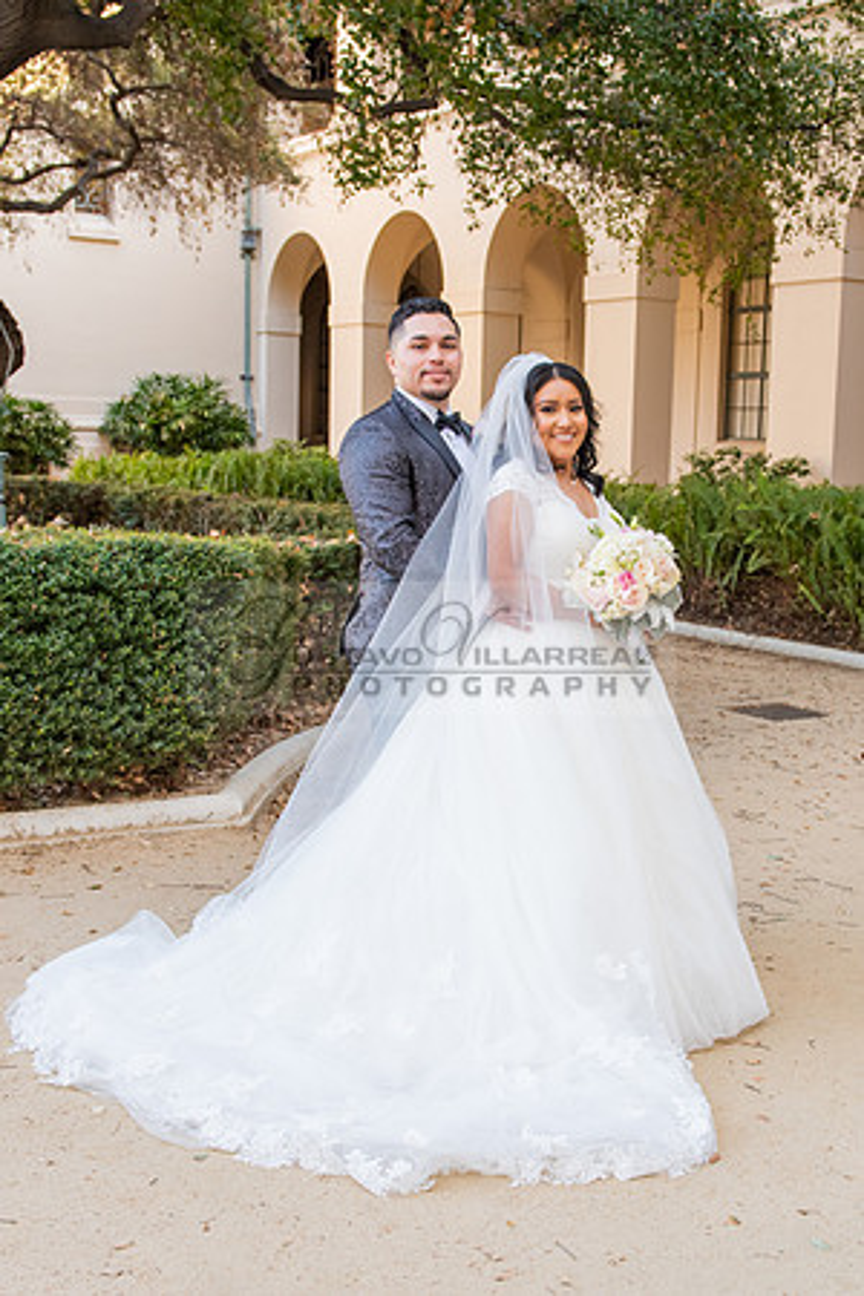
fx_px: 1624
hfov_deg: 29.6
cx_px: 563
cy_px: 672
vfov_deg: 43.5
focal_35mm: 45
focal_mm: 29
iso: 640
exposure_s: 1/200
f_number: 4.5
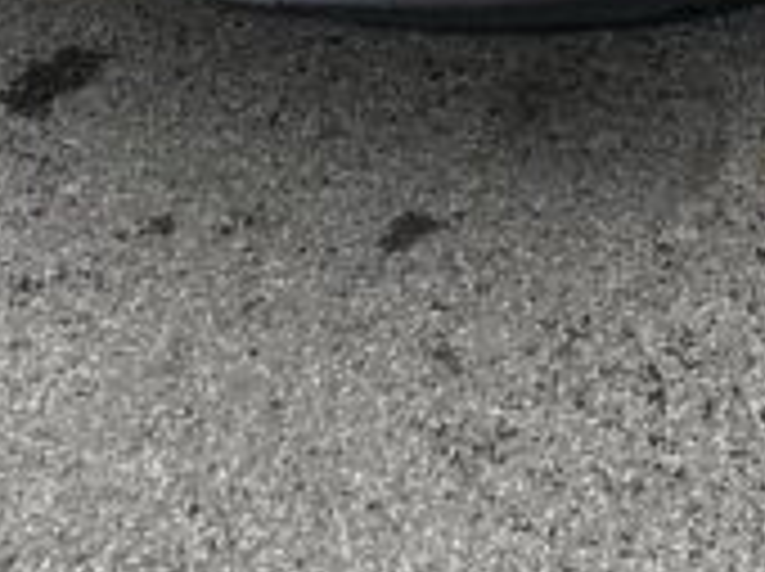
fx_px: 3465
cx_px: 540
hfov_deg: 12.6
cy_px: -1076
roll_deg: -2.6
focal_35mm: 157
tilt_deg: -12.2
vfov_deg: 8.2
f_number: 1.5
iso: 50
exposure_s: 1/3968
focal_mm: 5.7
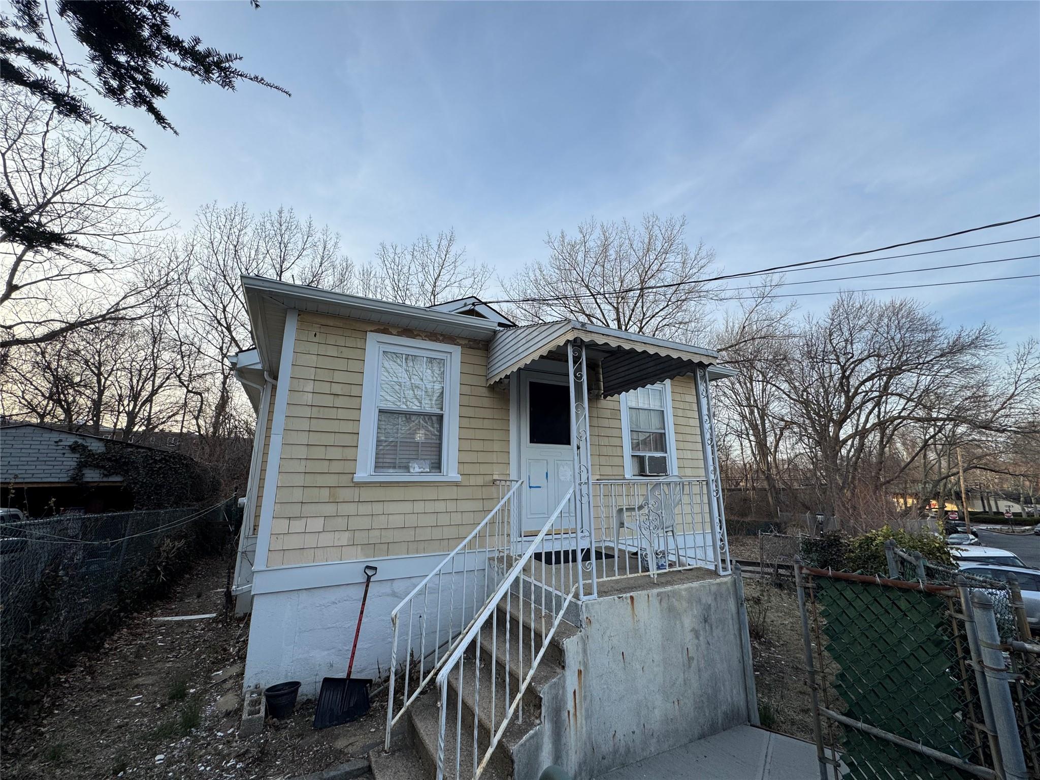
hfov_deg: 102.1
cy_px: 390
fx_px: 421
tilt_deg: +12.3
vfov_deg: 85.7
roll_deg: +0.4
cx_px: 520
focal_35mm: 14
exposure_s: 1/615
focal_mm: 2.22
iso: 50
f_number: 2.2
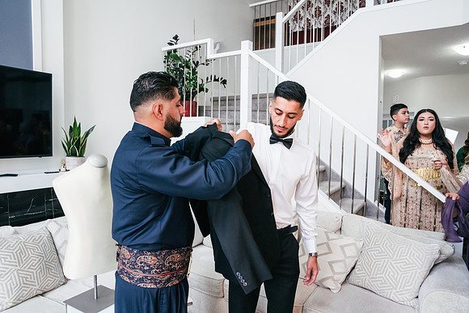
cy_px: 156
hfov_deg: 73.7
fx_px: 313
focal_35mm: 24
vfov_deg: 53.2
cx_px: 234
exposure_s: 1/160
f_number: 9
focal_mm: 24
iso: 6400
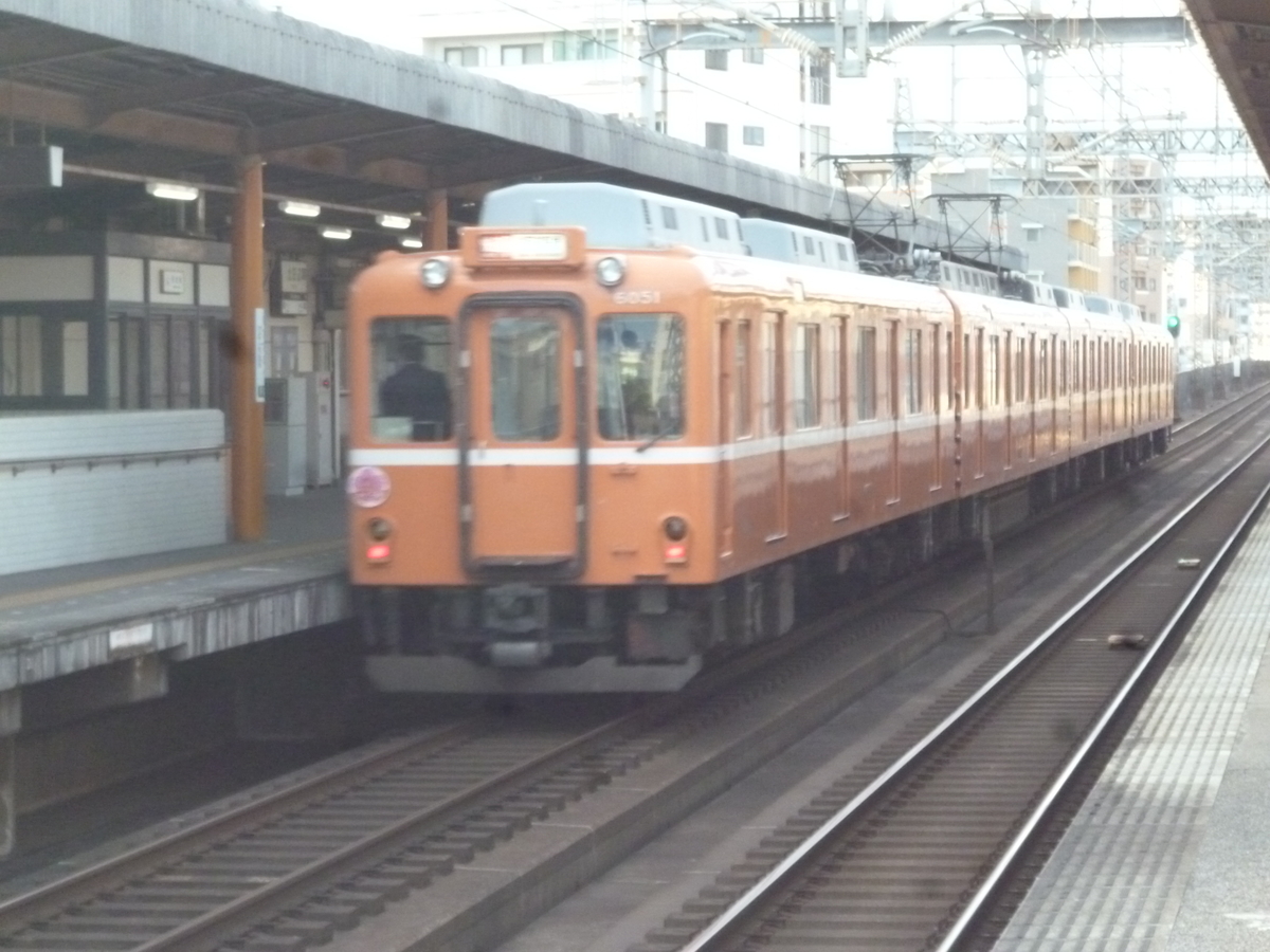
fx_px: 4513
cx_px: 635
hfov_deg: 16.0
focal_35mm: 123
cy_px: 476
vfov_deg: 12.0
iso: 800
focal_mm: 20
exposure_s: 1/80
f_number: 6.5
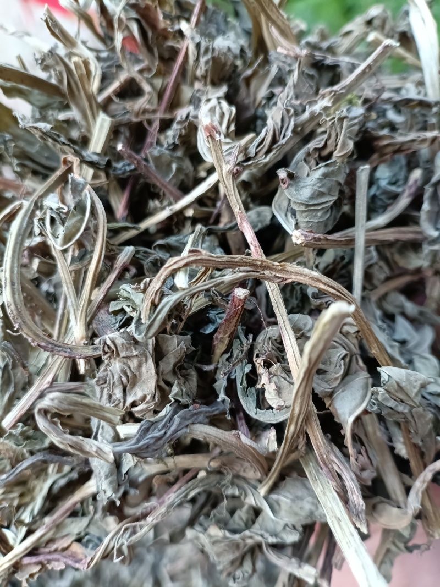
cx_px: 220
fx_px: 441
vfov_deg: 67.3
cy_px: 294
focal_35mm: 26
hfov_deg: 53.1
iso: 410
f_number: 1.8
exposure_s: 1/50
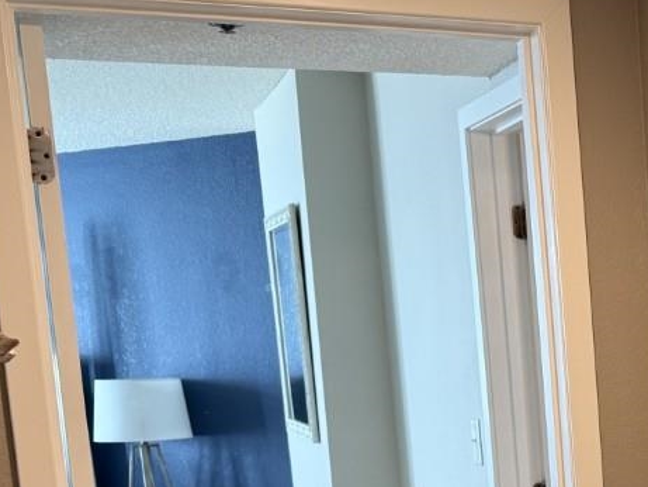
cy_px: 567
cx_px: 775
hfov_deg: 23.7
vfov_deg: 18.7
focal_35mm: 75
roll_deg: +2.4
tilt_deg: -8.4
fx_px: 1404
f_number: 1.78
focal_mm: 6.76
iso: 125
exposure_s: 1/60
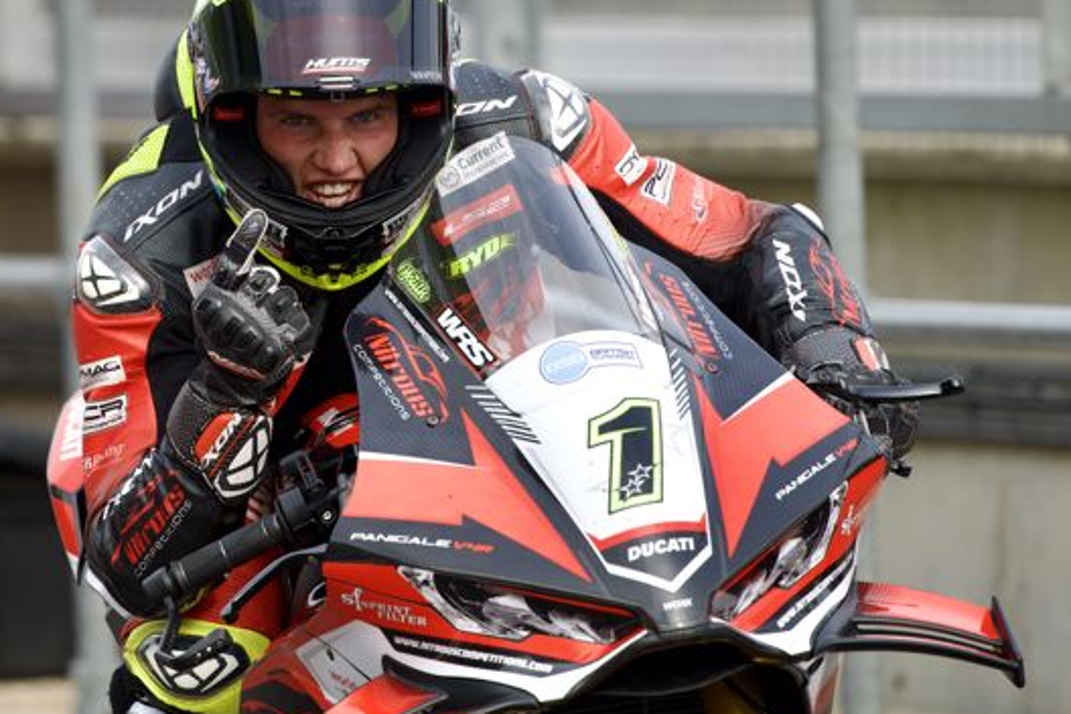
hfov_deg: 2.9
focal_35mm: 710
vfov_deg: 1.9
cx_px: 404
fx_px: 21114
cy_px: 336
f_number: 5.6
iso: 200
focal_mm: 468.5
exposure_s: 1/640
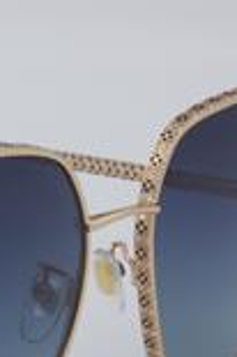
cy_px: 263
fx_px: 1920
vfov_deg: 10.6
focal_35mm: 194
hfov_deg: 6.9
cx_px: -129
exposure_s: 1/4
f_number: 32
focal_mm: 50
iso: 100
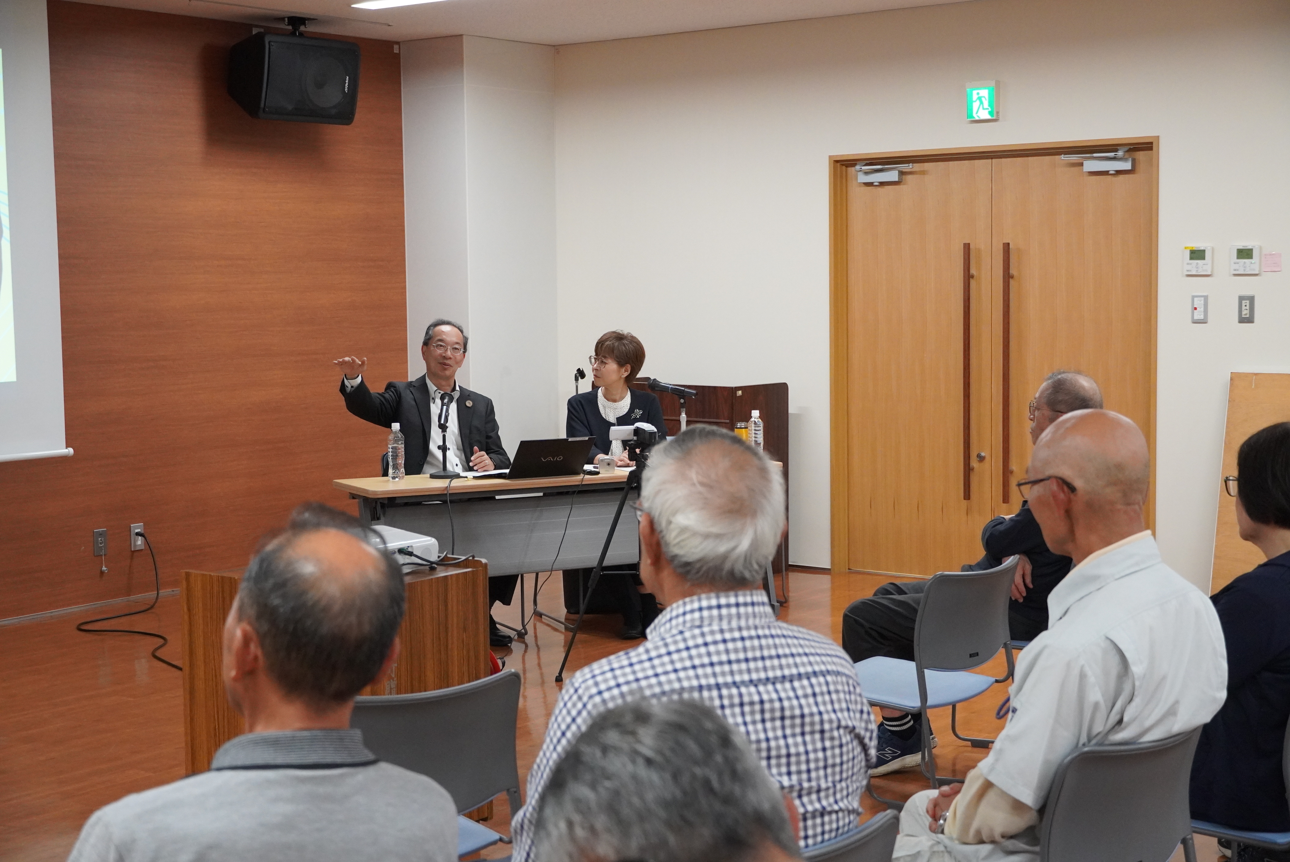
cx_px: 645
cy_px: 431
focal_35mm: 52
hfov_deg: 37.8
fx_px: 1882
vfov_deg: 25.8
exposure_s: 1/160
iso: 3200
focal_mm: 35
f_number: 4.5
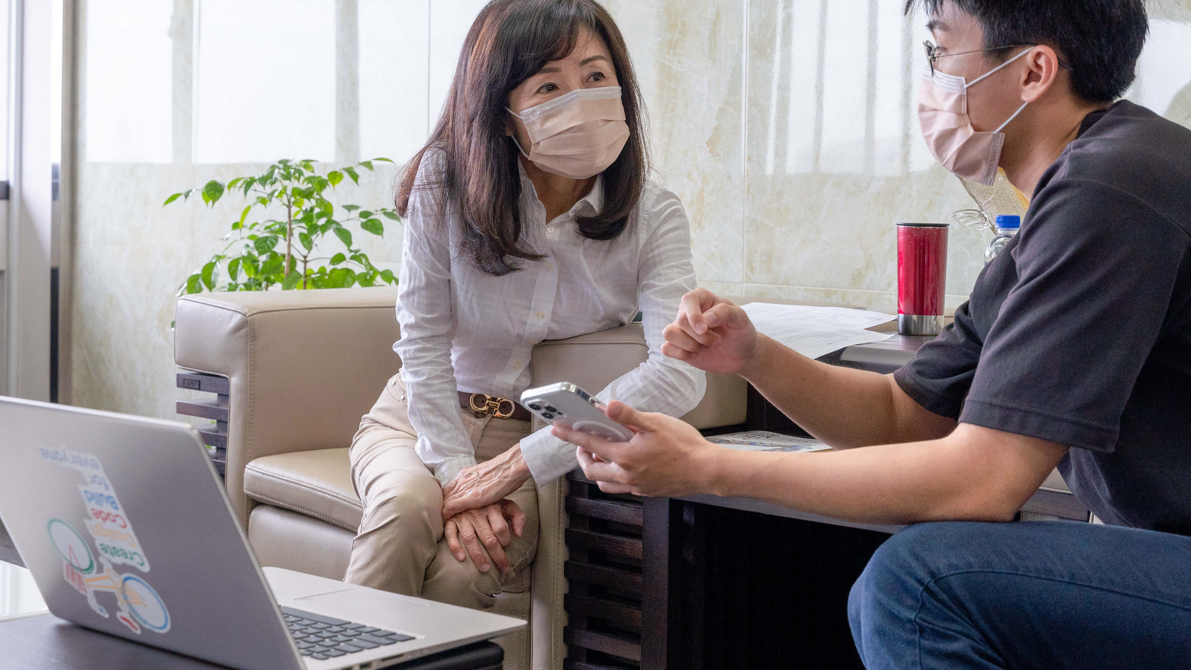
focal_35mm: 58
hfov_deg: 36.0
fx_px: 1832
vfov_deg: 20.6
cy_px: 203
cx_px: 666
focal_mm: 42
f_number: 5.6
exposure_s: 1/320
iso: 800
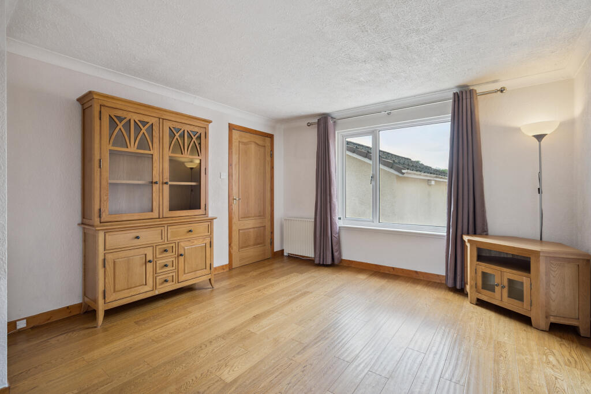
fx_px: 263
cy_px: 197
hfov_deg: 96.7
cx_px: 296
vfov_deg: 73.8
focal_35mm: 16
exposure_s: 1/100
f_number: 4
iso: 250
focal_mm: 16
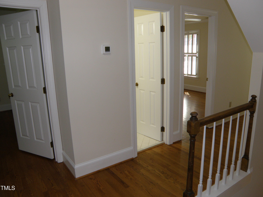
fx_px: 198
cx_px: 132
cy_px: 98
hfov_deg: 67.3
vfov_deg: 53.1
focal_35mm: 26
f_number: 2.8
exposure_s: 1/30
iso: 100
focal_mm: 4.6
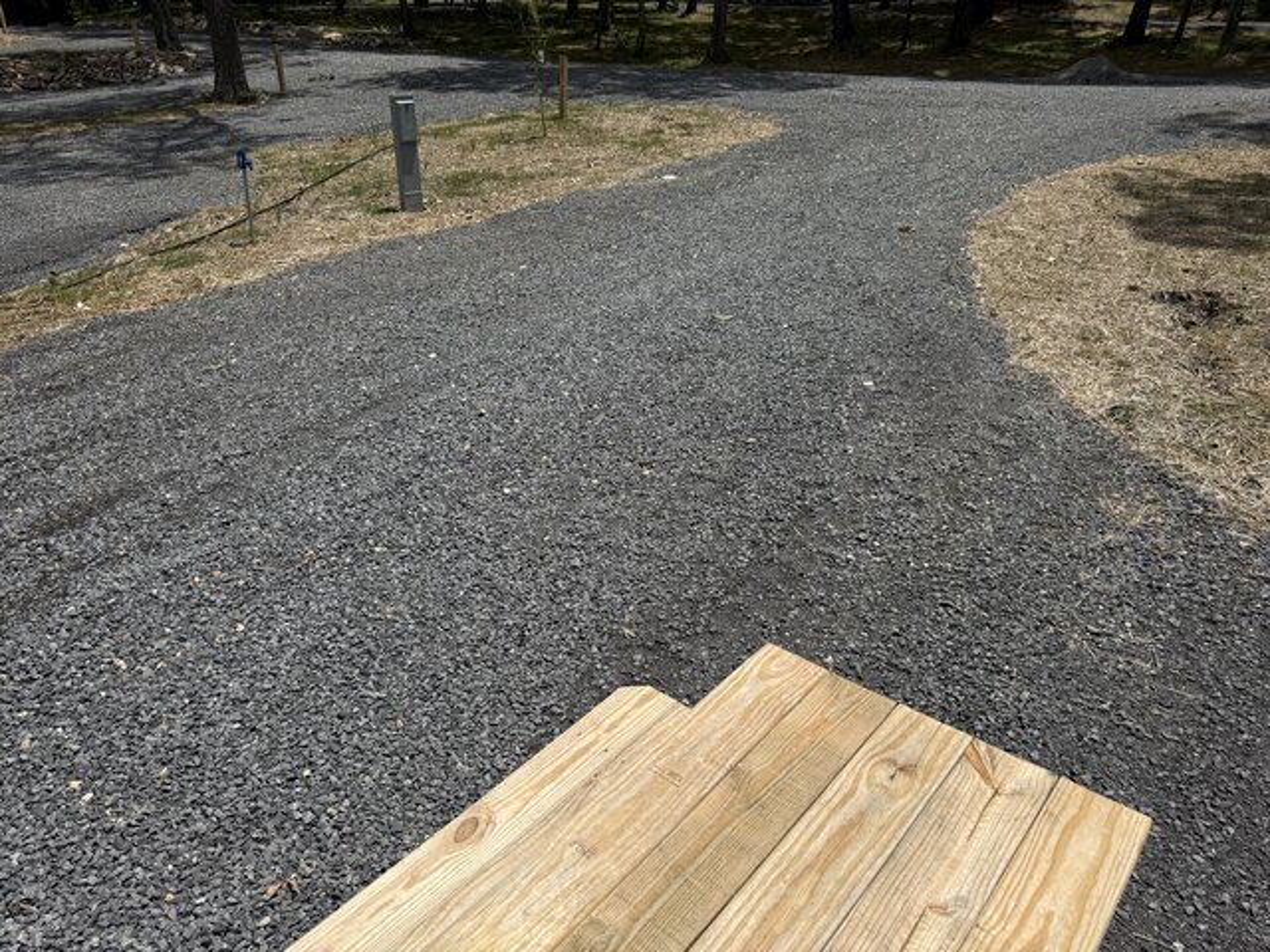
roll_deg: -2.4
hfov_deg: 71.6
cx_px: 635
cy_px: 476
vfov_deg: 56.8
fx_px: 881
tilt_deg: -22.9
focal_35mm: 24
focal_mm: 6.76
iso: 80
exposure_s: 1/9091
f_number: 1.78
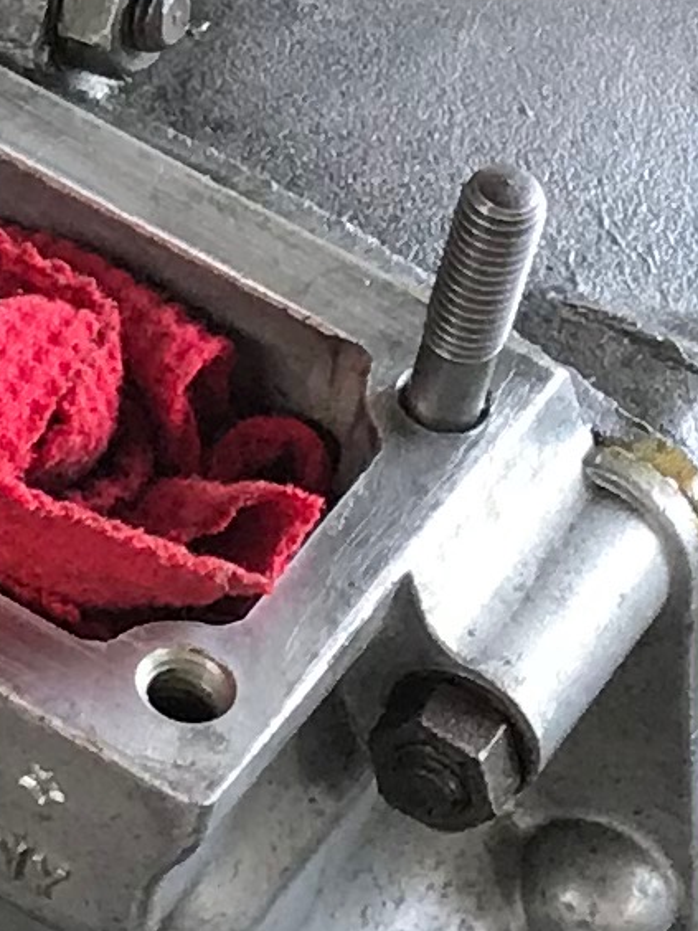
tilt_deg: -33.2
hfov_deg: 7.4
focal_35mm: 200
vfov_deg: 9.8
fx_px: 5377
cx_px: 305
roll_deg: -3.4
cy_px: -53
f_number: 1.8
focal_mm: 3.99
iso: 25
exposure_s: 1/33
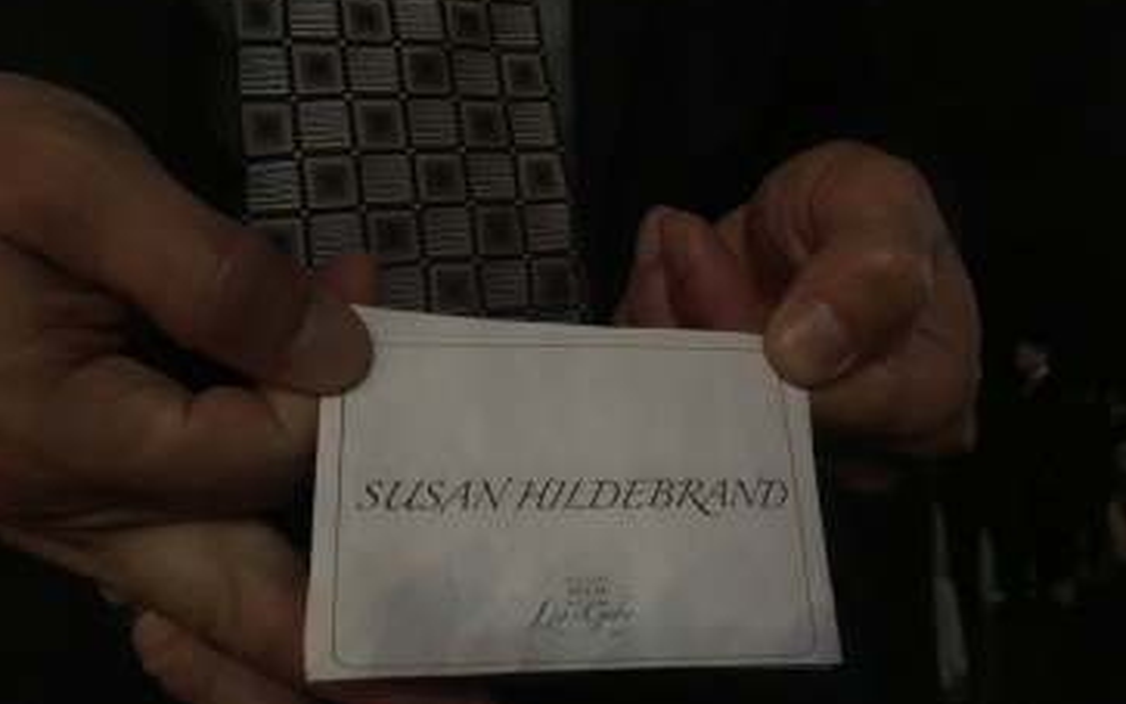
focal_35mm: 31
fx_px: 951
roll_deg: -0.1
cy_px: 381
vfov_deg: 40.6
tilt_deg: +3.5
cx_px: 561
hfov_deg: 61.2
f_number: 2.2
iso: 200
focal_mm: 4.15
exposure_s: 1/20
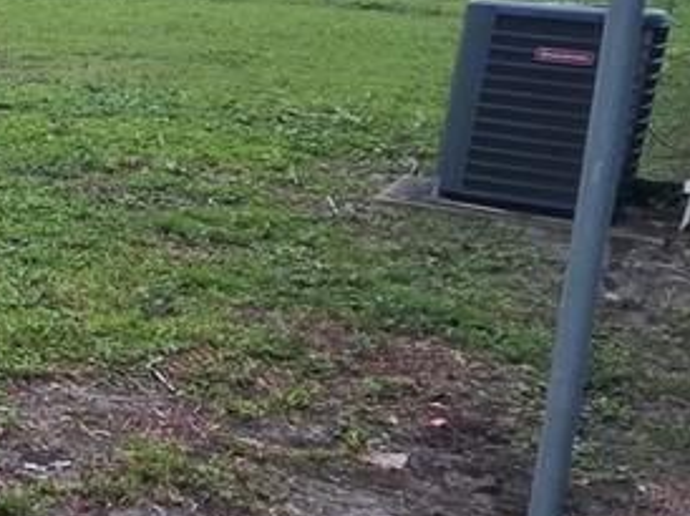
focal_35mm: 76
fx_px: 1514
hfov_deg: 18.9
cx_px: -597
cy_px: 247
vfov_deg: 19.4
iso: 250
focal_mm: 2.2
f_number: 1.9
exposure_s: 1/120
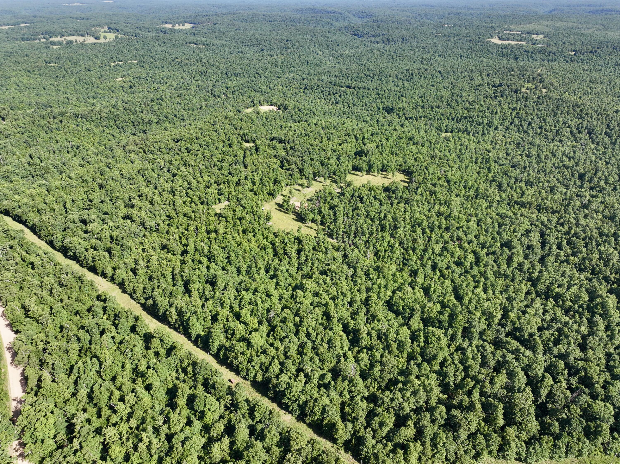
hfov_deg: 71.6
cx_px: 310
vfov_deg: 56.8
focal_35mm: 24
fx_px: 430
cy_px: 232
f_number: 2.8
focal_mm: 12.29
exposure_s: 1/1000
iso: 100
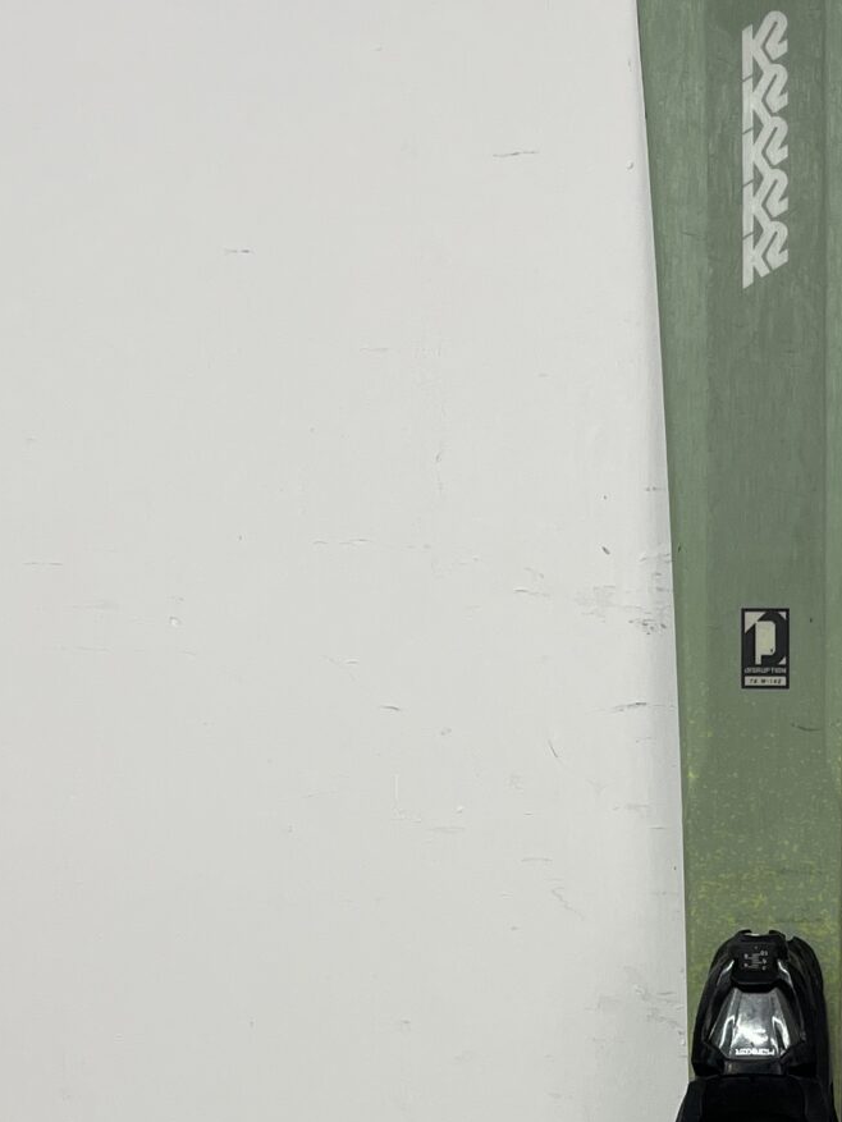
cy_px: 1167
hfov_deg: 19.2
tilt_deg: -6.3
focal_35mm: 73
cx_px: 953
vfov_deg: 25.2
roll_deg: -0.1
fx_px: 2367
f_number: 1.6
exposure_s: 1/100
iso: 125
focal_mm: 5.1
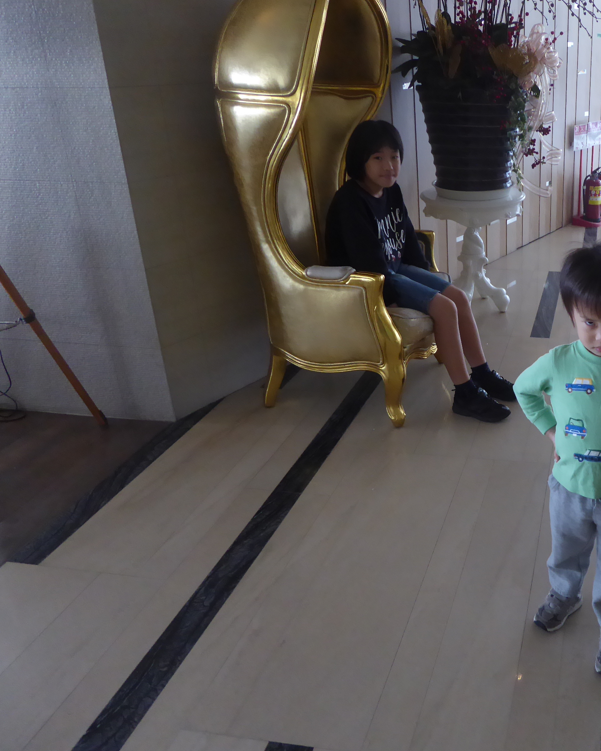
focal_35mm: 33
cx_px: 501
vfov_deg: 54.2
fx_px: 734
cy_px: 372
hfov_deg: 42.1
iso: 400
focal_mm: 4.3
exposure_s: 1/60
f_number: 3.3
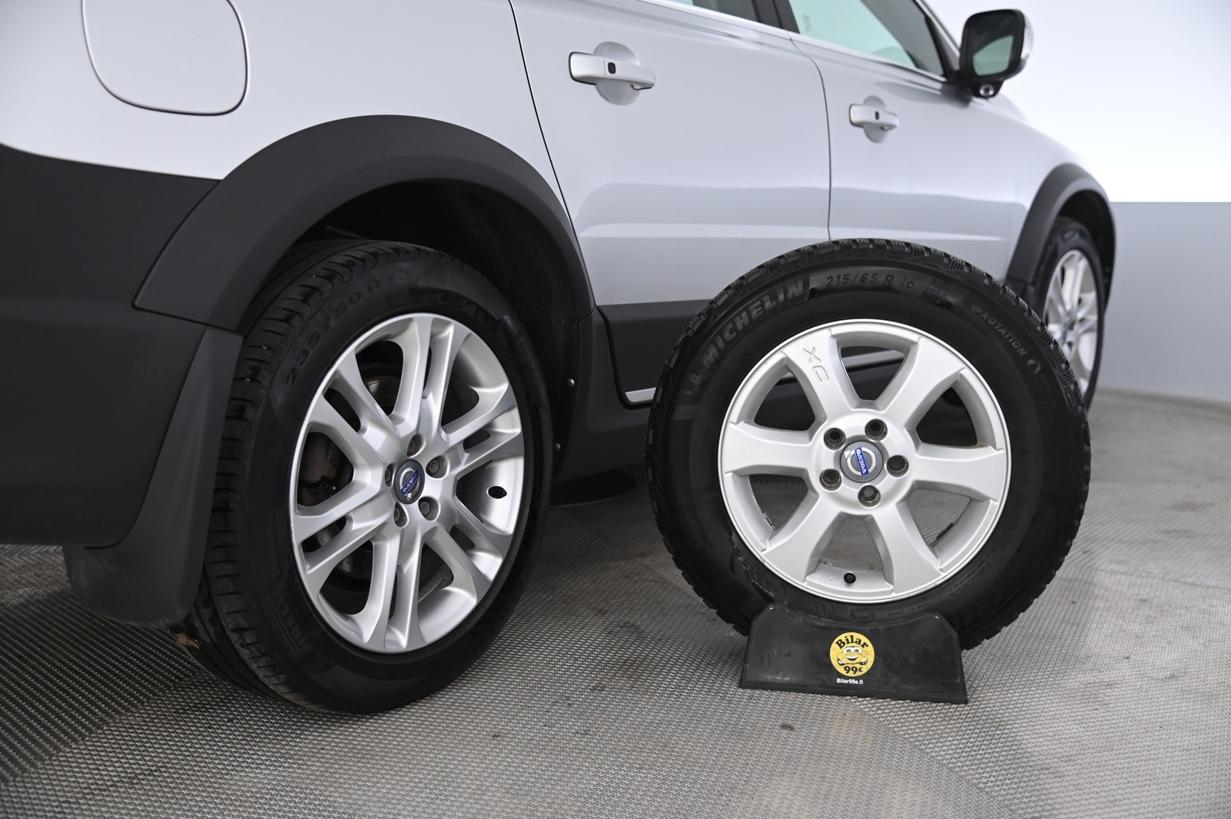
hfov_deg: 44.5
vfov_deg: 30.5
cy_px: 410
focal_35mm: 44
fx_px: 1503
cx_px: 616
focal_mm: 44
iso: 2000
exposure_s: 1/80
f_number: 4
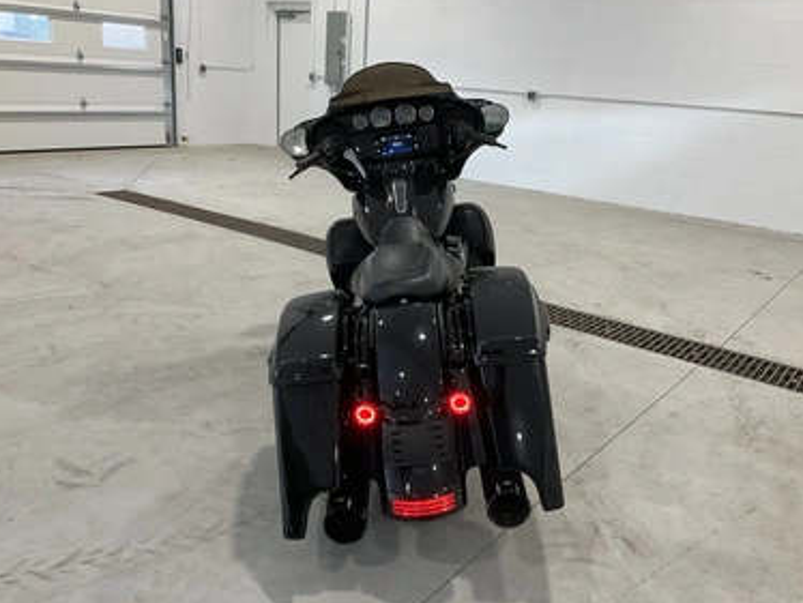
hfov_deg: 58.3
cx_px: 412
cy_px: 311
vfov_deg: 45.5
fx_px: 720
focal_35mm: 31
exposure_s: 1/112
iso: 64
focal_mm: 3
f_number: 1.8
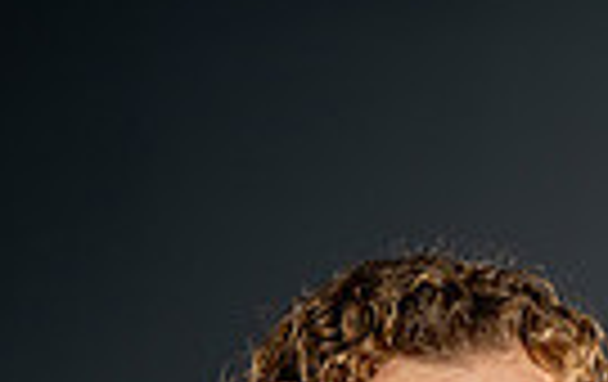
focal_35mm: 237
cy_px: 984
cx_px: 401
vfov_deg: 5.4
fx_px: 3935
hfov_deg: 8.8
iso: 125
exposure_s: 1/250
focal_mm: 70
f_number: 4
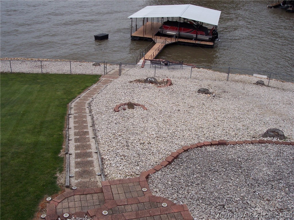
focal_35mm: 38
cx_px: 147
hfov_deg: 49.0
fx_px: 323
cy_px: 110
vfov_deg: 37.7
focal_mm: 8
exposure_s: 1/1000
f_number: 4.8
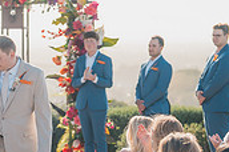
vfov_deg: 8.1
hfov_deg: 12.1
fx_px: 1073
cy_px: 78
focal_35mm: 169
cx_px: 1
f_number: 1.2
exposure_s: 1/8000
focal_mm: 50
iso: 100
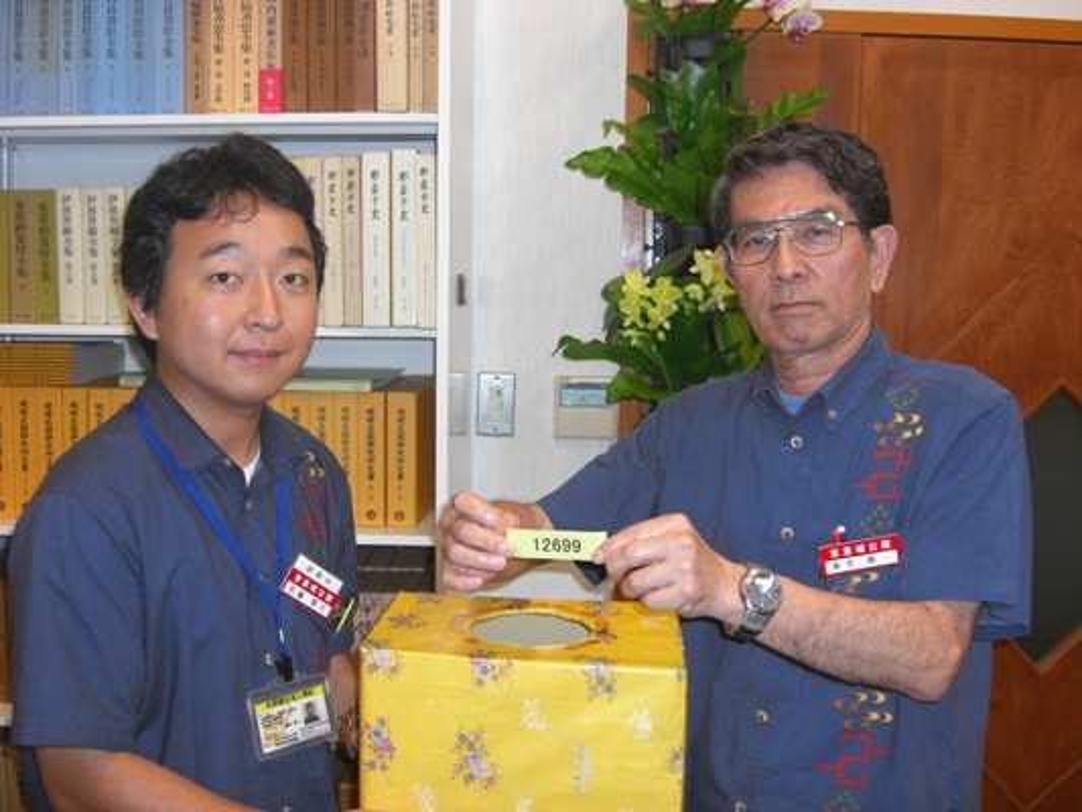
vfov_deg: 37.7
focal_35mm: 38
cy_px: 406
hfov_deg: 49.0
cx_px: 541
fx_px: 1188
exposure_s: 1/60
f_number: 2.8
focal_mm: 7.9
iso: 200
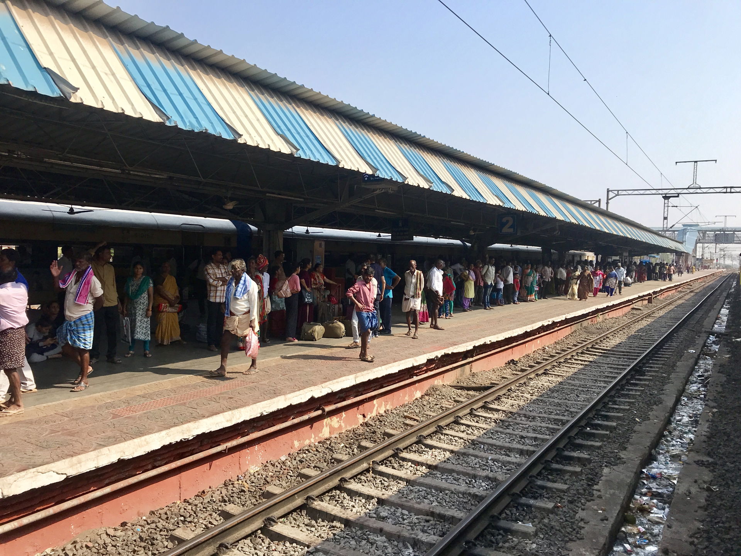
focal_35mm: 28
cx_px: 370
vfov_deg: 49.7
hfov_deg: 63.4
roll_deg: -1.2
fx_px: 599
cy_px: 278
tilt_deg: +1.7
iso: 20
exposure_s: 1/2519
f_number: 1.8
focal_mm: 3.99
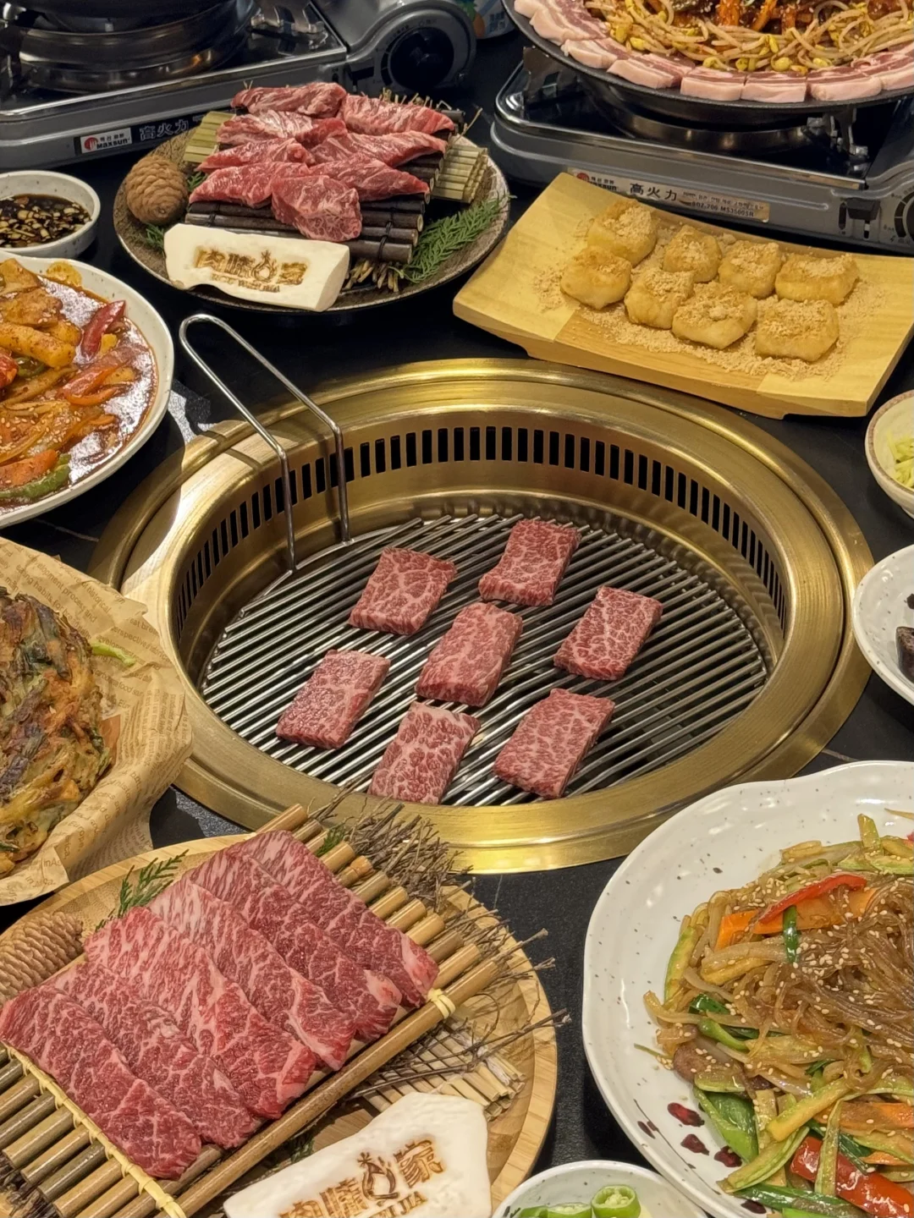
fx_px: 1690
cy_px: 609
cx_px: 457
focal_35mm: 48
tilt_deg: -35.1
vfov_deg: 39.7
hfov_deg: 30.3
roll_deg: +0.2
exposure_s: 1/50
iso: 160
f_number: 1.78
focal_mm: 6.76
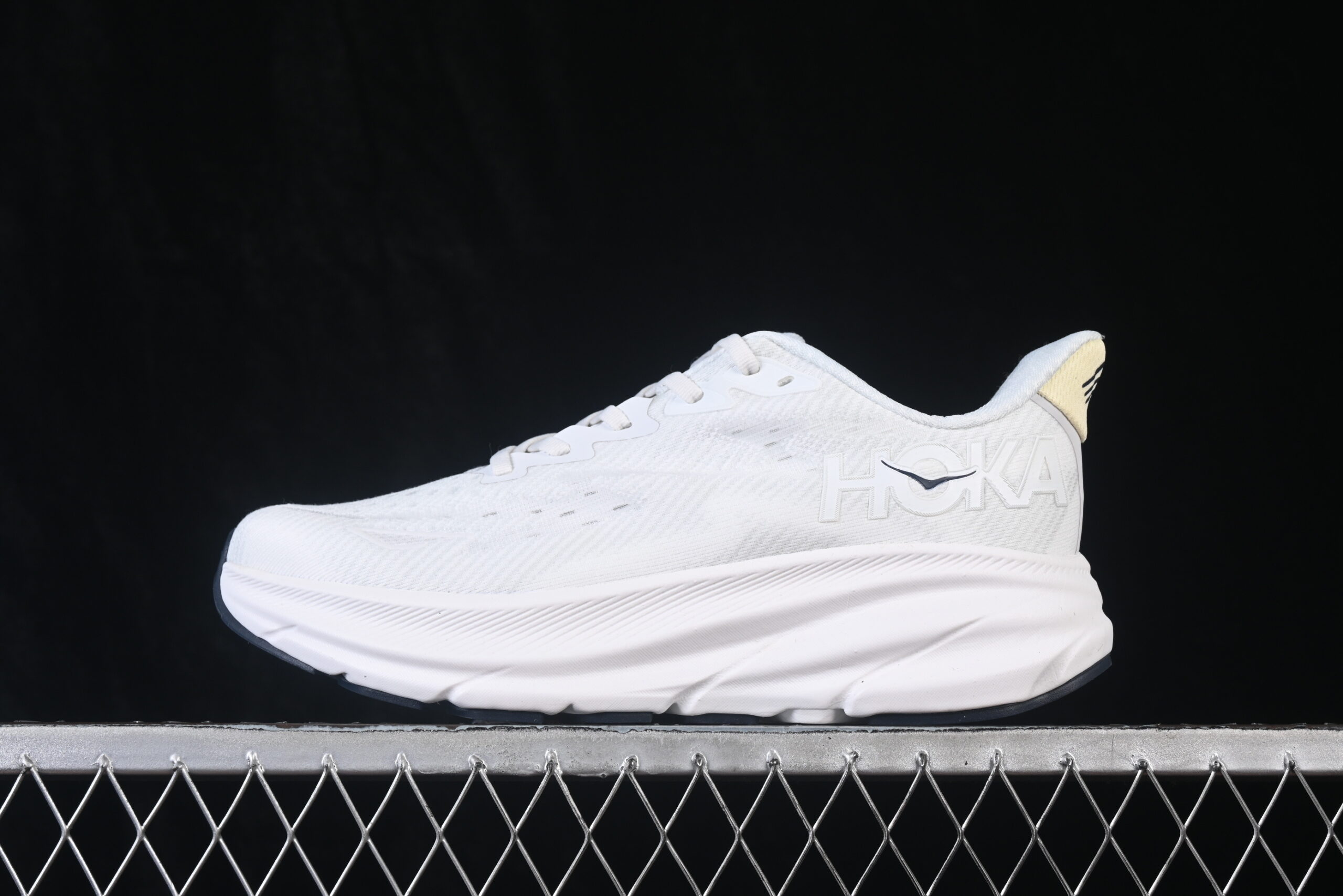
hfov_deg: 27.0
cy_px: 448
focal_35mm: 75
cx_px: 672
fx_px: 2798
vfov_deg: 18.2
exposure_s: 1/100
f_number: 8
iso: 160
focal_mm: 50
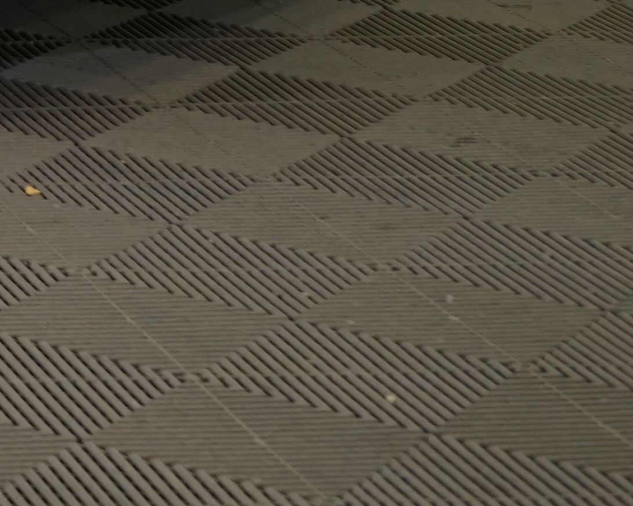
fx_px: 3485
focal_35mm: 186
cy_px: -631
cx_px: -907
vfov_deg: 7.8
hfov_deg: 9.3
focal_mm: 36
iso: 500
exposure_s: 1/40
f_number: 6.3
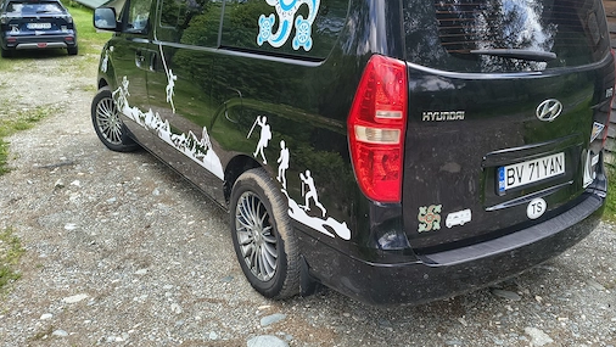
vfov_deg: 37.6
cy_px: 134
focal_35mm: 31
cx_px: 345
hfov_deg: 62.4
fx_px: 507
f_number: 1.8
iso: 100
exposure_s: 1/555
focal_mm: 5.56
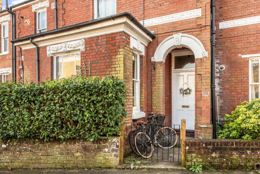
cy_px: 87
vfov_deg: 53.2
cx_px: 130
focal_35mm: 24
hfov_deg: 73.7
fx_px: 173
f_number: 7.1
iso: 400
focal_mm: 24
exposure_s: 1/200
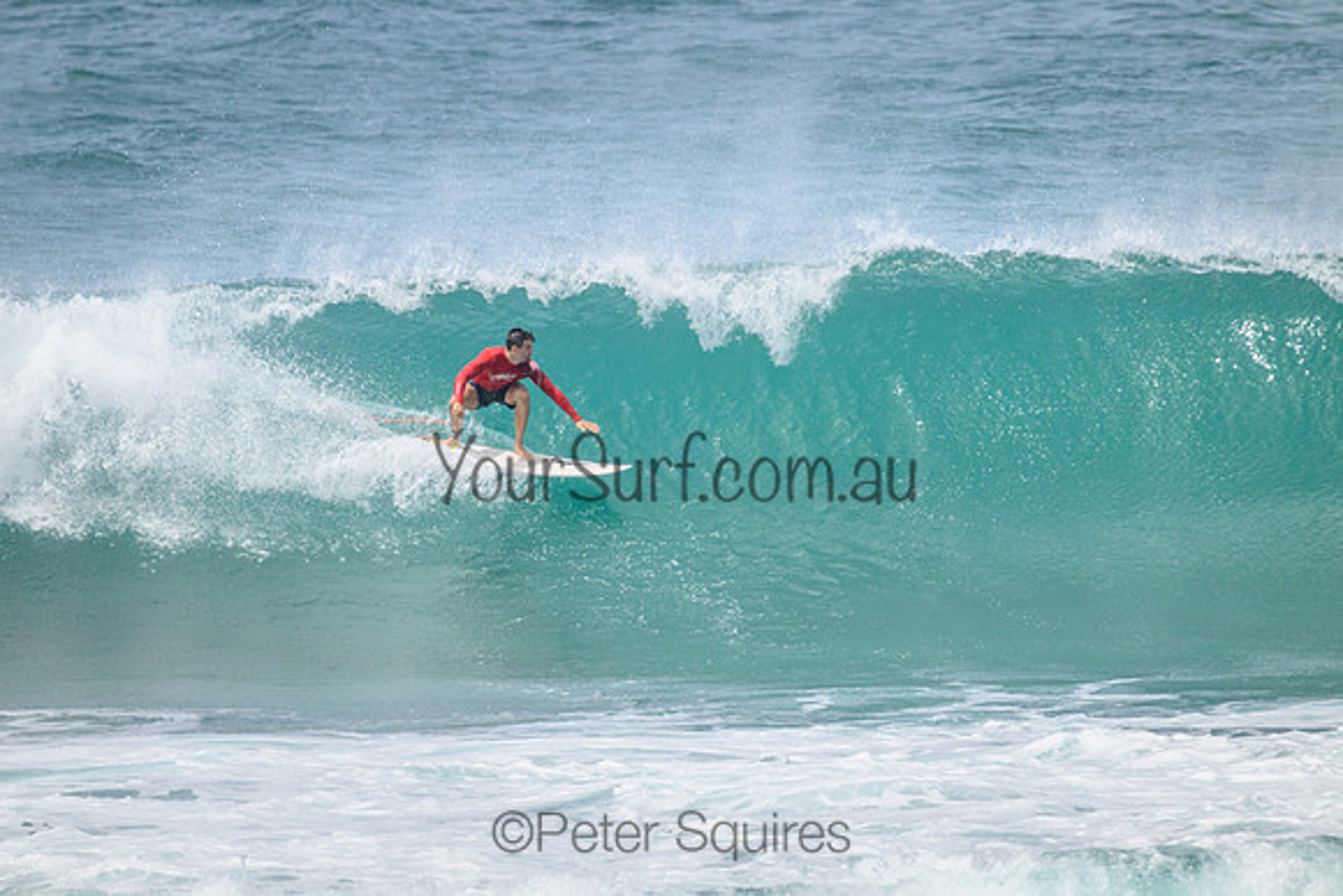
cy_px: 448
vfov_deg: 1.7
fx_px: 29850
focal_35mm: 800
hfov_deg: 2.6
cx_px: 672
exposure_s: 1/2000
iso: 1100
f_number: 11
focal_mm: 800
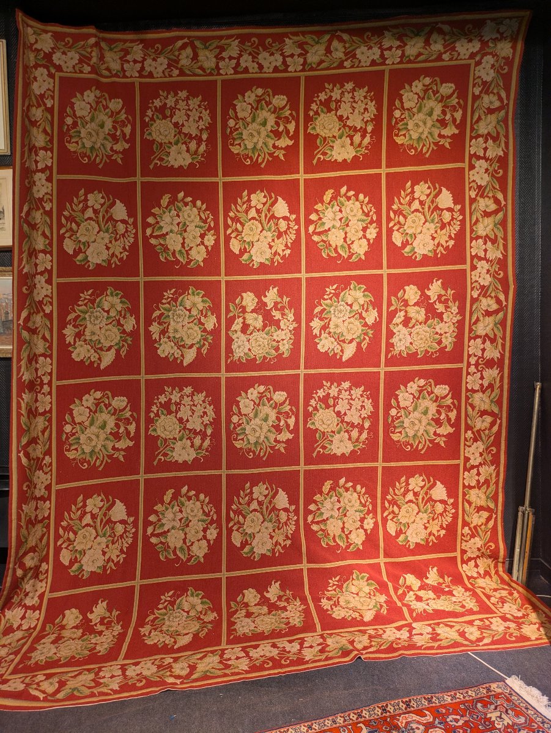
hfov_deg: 54.9
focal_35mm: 25
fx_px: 530
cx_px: 276
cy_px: 366
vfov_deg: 69.4
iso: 95
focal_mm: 5.43
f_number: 1.89
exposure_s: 1/33.3
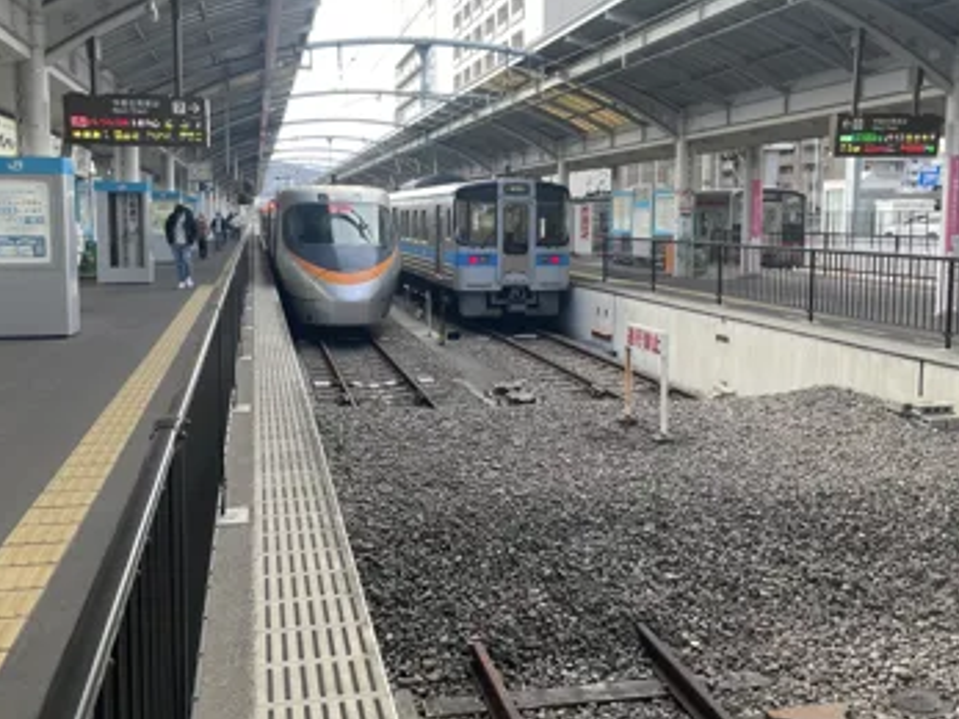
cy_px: 335
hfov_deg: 51.4
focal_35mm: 36
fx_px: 997
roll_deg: +0.0
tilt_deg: -6.1
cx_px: 481
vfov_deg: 39.6
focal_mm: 4.2
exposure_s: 1/186
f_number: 1.6
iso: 32
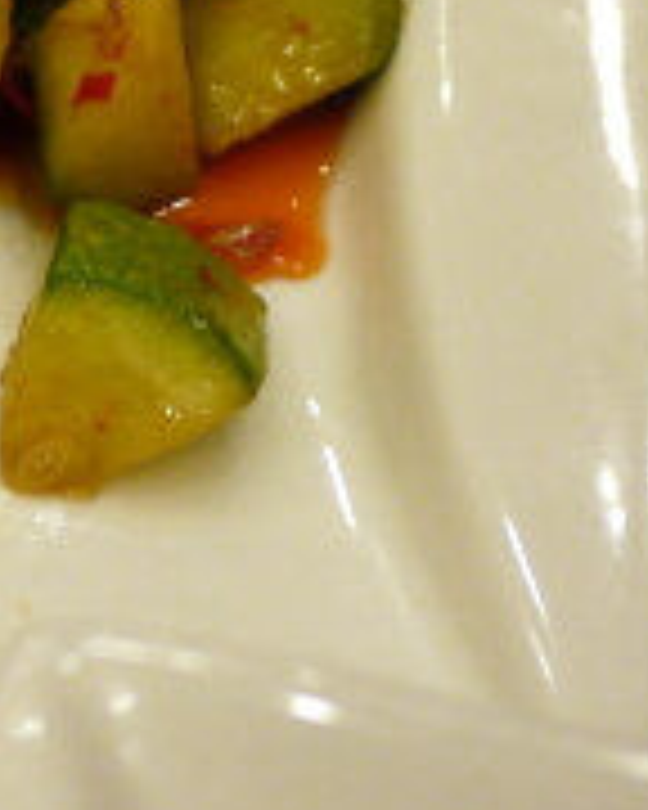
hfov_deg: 13.5
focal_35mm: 106
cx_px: -374
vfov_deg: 17.7
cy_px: 2
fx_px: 2541
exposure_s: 1/125
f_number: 2.5
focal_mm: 14
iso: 500
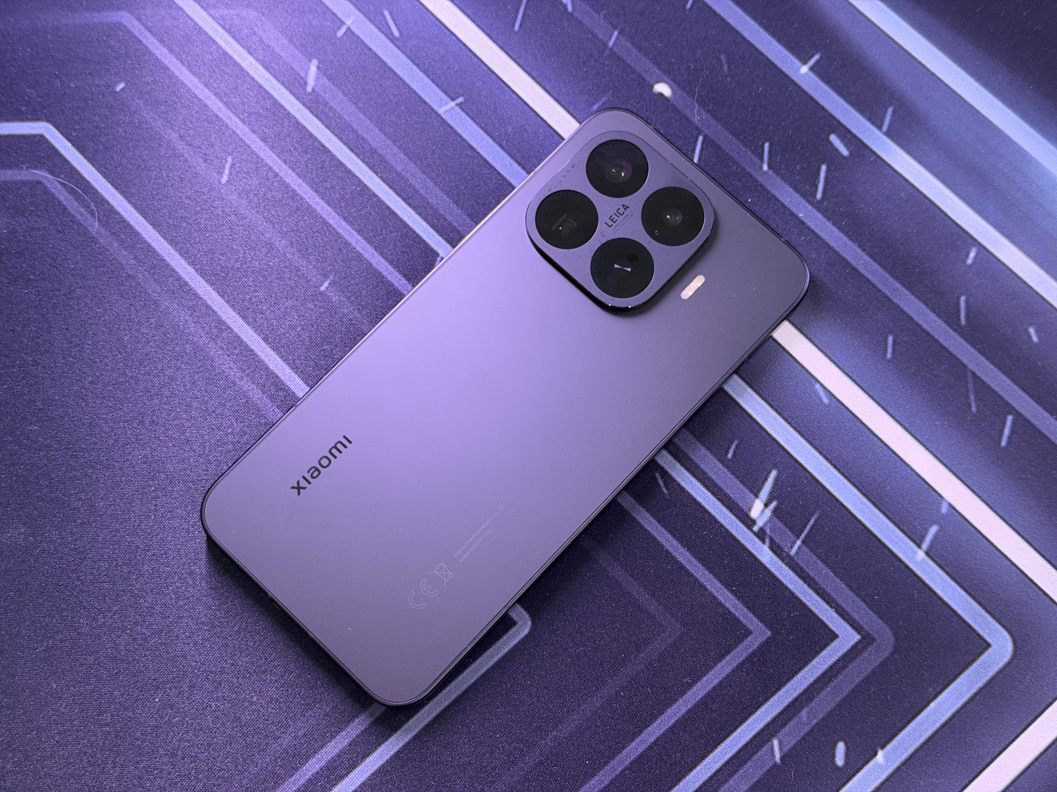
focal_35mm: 48
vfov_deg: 30.3
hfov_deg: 39.7
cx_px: 528
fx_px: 1466
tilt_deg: -73.9
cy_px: 396
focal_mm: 6.76
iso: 400
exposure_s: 1/40
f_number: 1.78
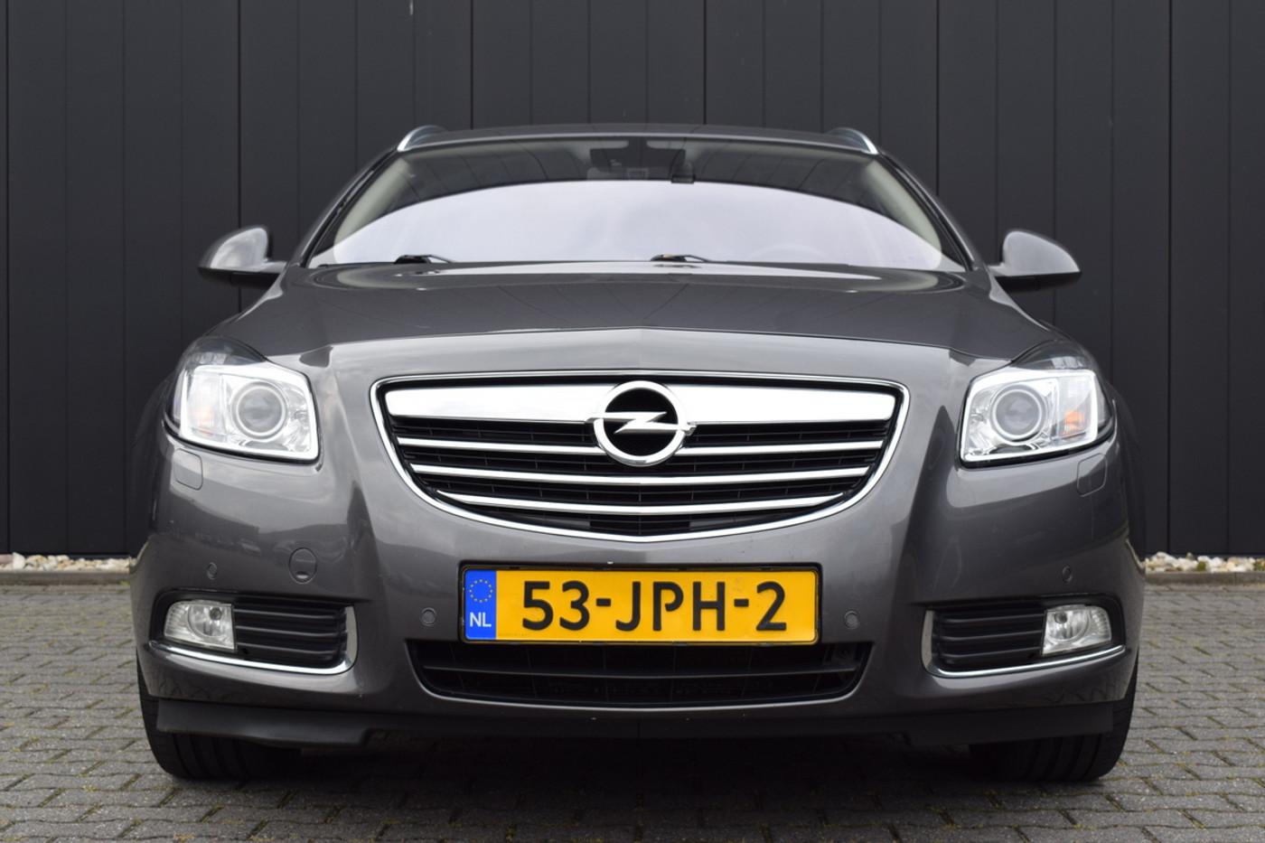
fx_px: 1897
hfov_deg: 36.9
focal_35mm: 54
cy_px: 422
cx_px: 632
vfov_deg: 25.1
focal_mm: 36
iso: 280
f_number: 8
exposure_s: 1/250
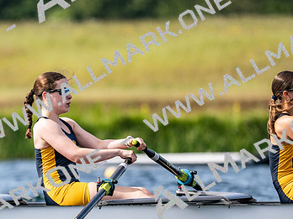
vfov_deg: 1.5
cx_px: 82
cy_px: 146
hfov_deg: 2.1
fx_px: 8143
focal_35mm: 962
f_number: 4.5
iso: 250
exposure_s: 1/2500
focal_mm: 400
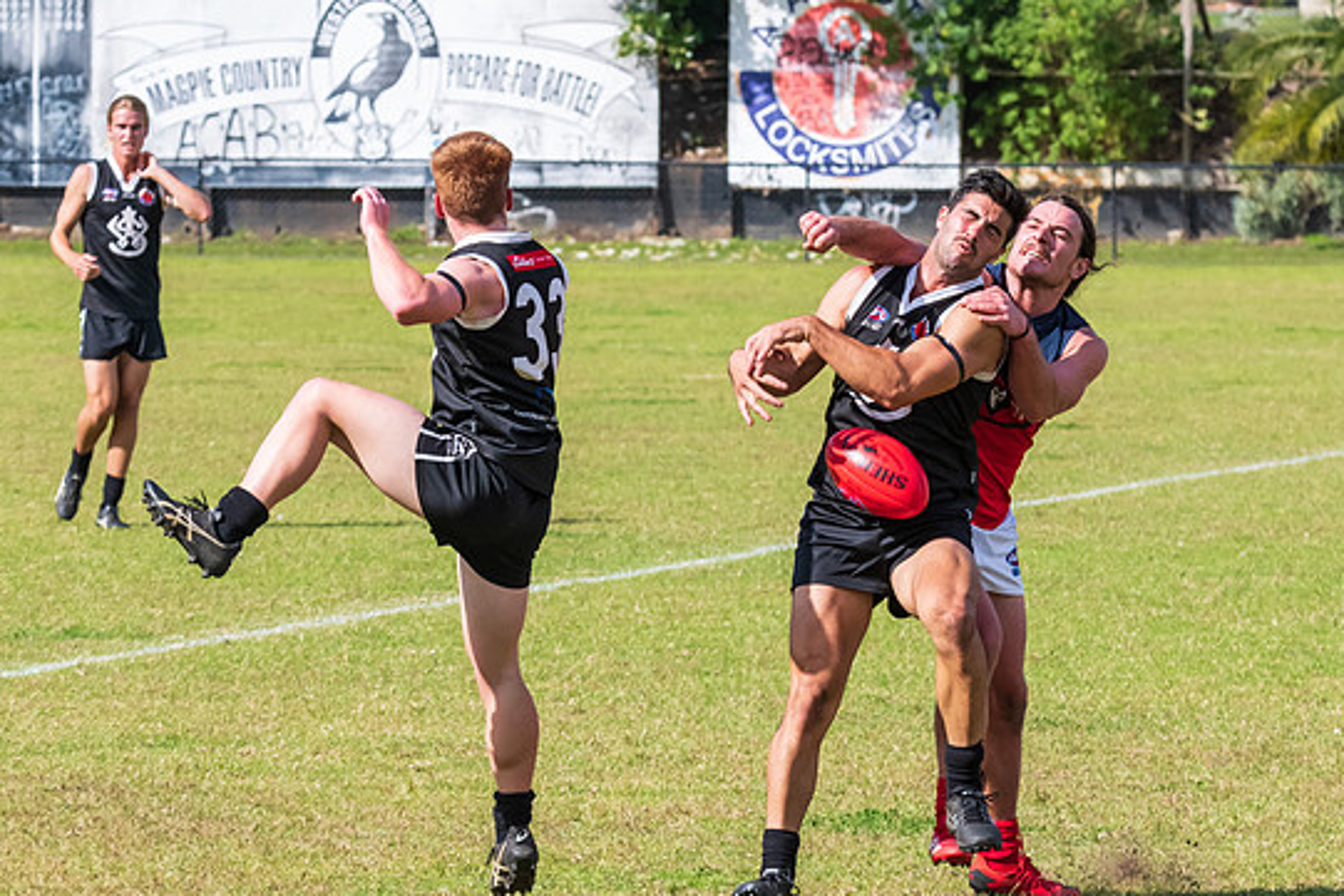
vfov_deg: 4.0
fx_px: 12696
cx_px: 832
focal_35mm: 340
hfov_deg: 6.1
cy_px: 170
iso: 1250
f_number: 13
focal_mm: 200
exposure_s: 1/1600
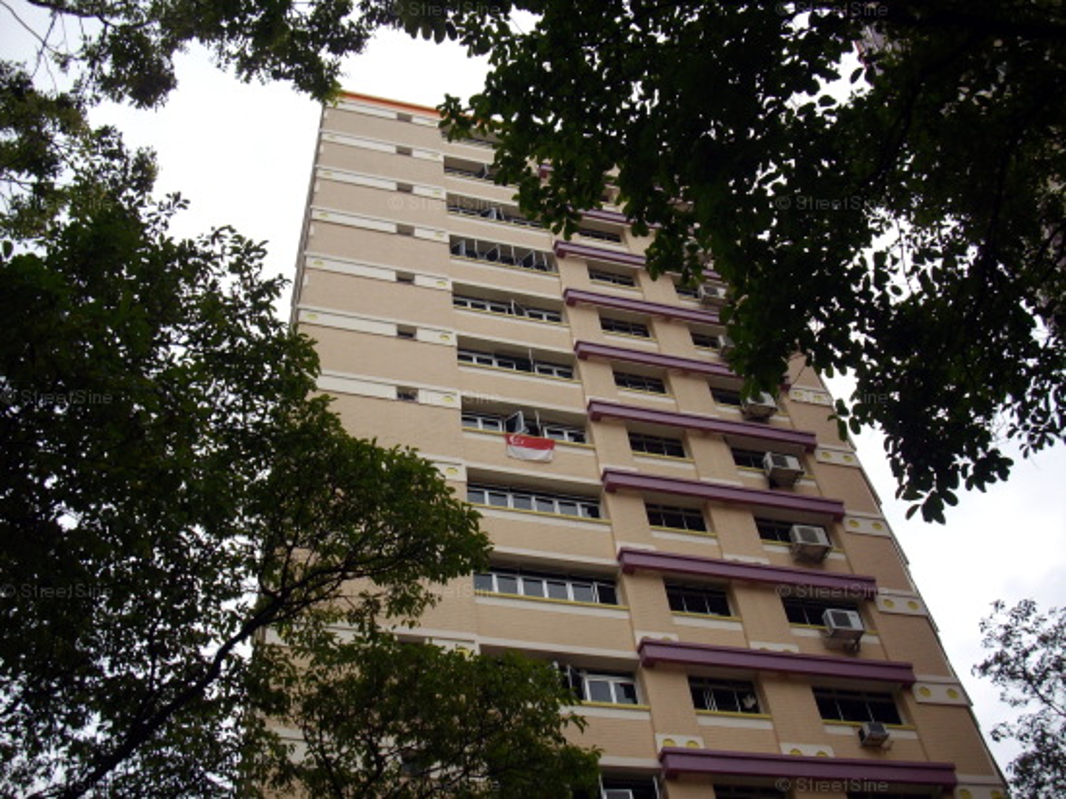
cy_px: 400
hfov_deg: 50.2
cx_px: 533
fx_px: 1139
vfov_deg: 38.6
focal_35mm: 37
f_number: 5.6
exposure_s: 1/160
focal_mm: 6.2
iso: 80
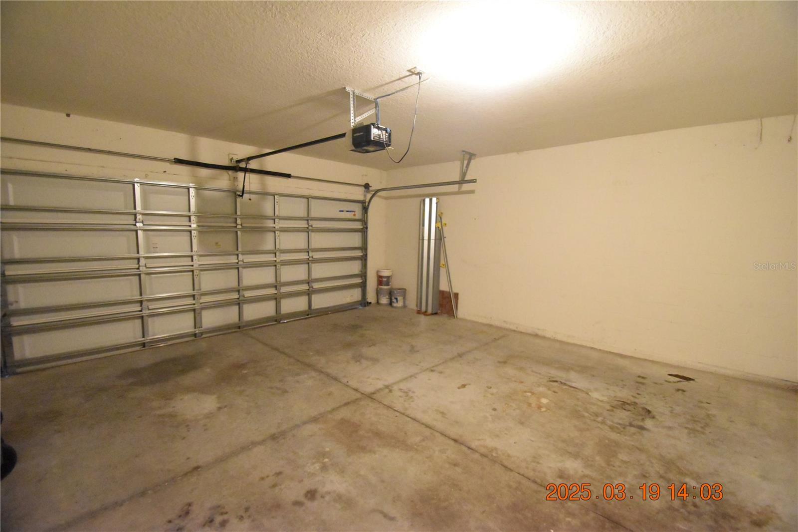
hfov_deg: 100.4
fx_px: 332
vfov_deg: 77.3
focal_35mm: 15
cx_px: 399
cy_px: 266
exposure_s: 1/60
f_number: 3.5
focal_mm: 10
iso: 10000
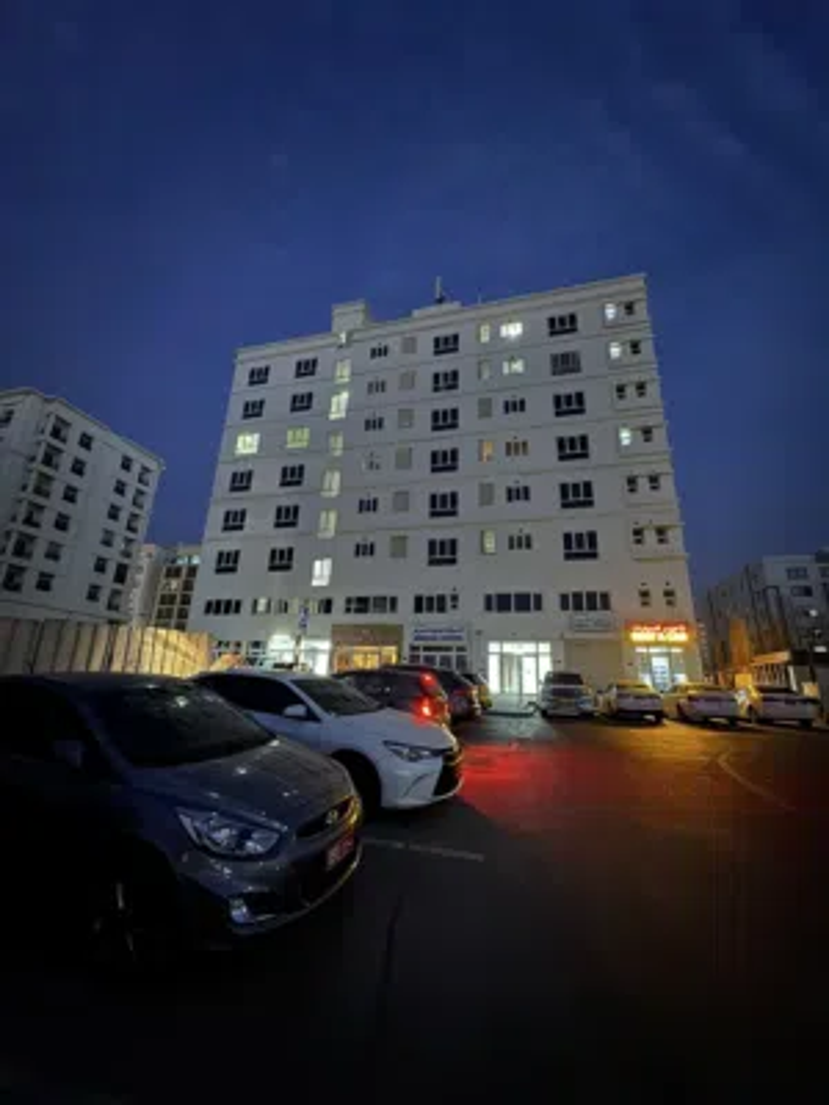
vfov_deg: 102.1
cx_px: 414
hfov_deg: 85.7
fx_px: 447
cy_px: 552
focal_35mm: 14
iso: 1600
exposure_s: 1/13
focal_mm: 2.22
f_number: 2.2
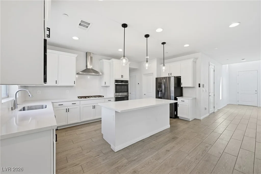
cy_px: 87
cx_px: 130
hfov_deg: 104.2
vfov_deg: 81.2
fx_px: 102
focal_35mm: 14
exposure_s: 1/320
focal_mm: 14
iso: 500
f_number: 9
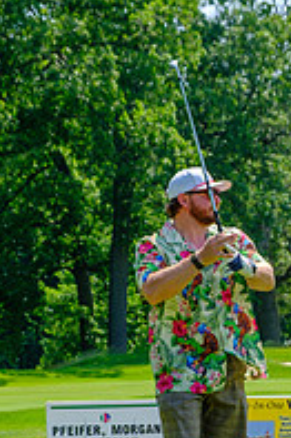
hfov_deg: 7.2
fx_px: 2308
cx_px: 227
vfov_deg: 10.8
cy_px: 378
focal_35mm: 190
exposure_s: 1/320
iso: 200
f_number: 5.6
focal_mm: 55
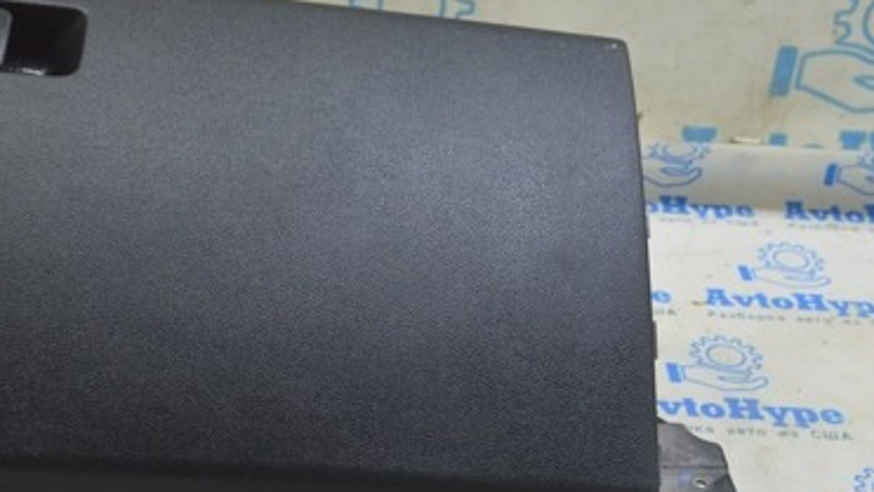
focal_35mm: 65
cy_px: 215
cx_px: 198
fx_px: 1507
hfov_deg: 31.6
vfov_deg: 18.5
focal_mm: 24
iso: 400
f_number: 5.6
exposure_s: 1/20
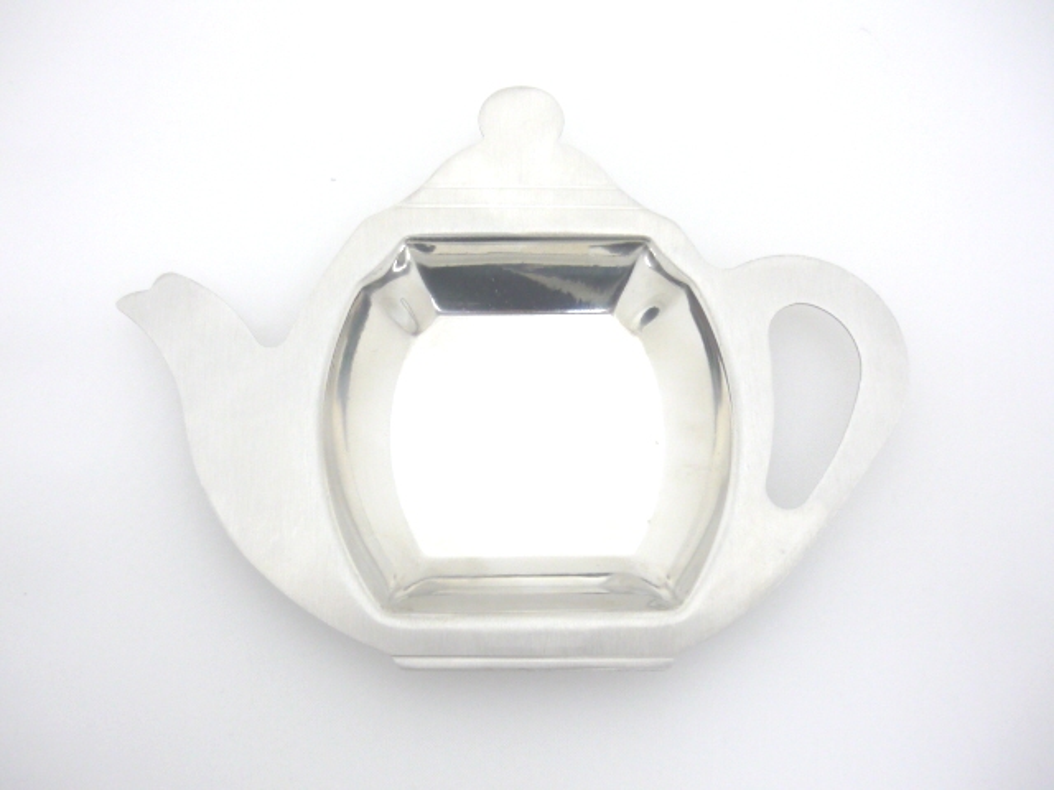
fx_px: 1005
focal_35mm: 33
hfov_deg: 55.4
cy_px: 395
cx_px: 527
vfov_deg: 42.9
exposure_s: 1/30
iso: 200
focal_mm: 5.5
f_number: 2.8
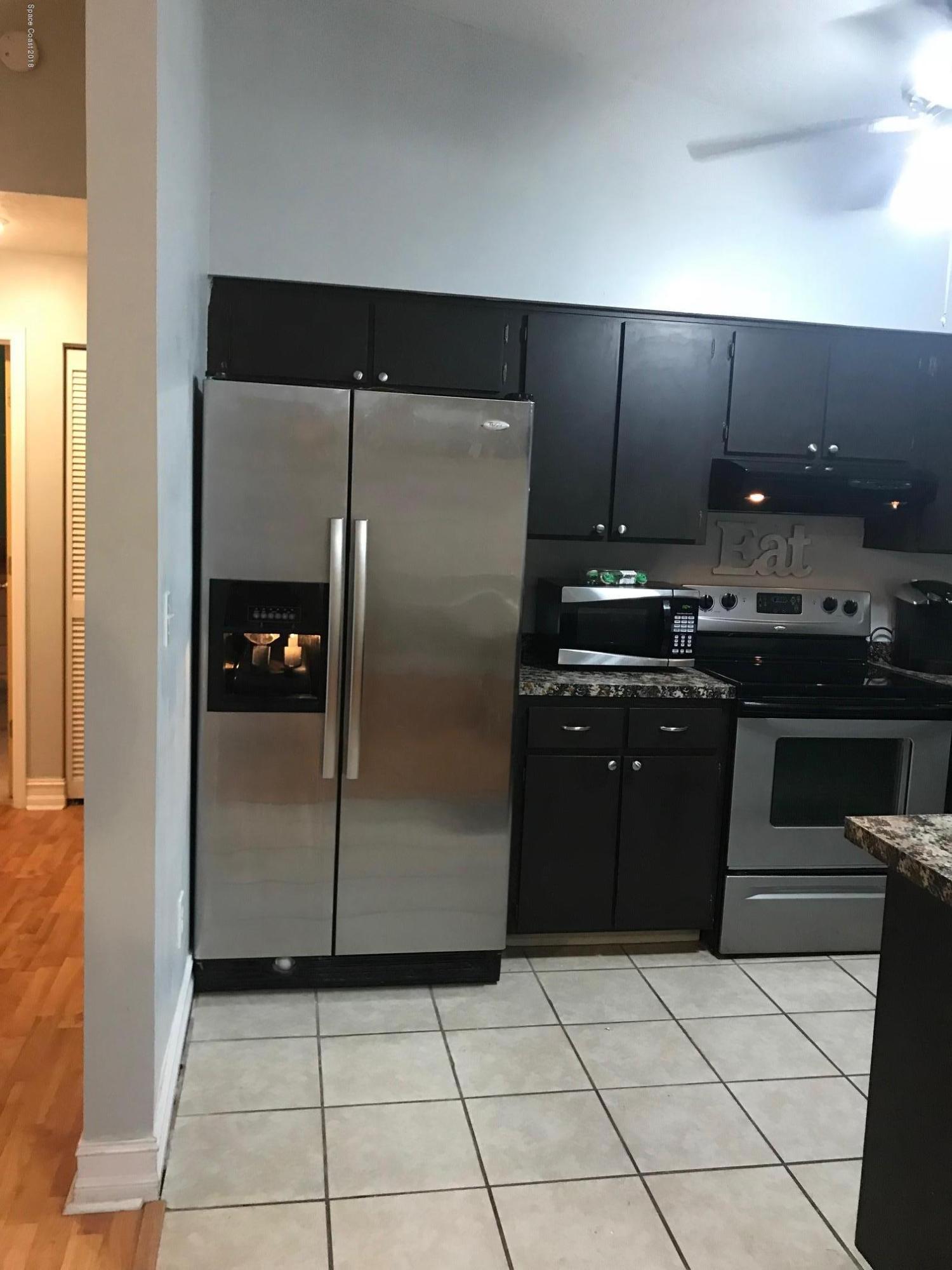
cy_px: 635
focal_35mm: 28
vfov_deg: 63.4
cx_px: 476
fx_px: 1027
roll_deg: -1.7
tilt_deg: -6.9
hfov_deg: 49.7
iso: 64
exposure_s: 1/15
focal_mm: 3.99
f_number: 1.8
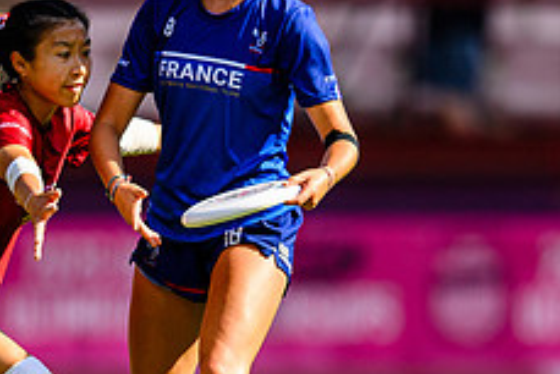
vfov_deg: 0.9
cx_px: 204
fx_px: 24748
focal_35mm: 1590
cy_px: 258
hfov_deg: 1.3
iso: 140
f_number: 3.2
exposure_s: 1/1250
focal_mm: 400
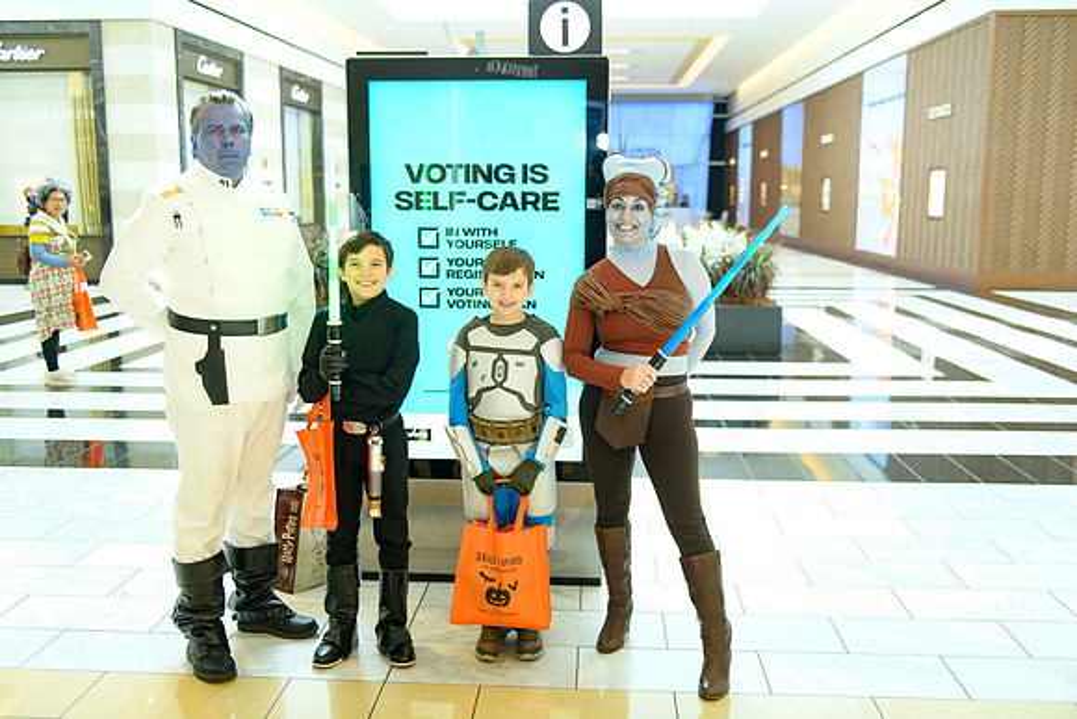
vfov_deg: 38.9
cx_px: 538
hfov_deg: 55.8
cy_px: 360
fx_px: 1017
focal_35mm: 34
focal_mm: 34
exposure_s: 1/200
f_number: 2.8
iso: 800
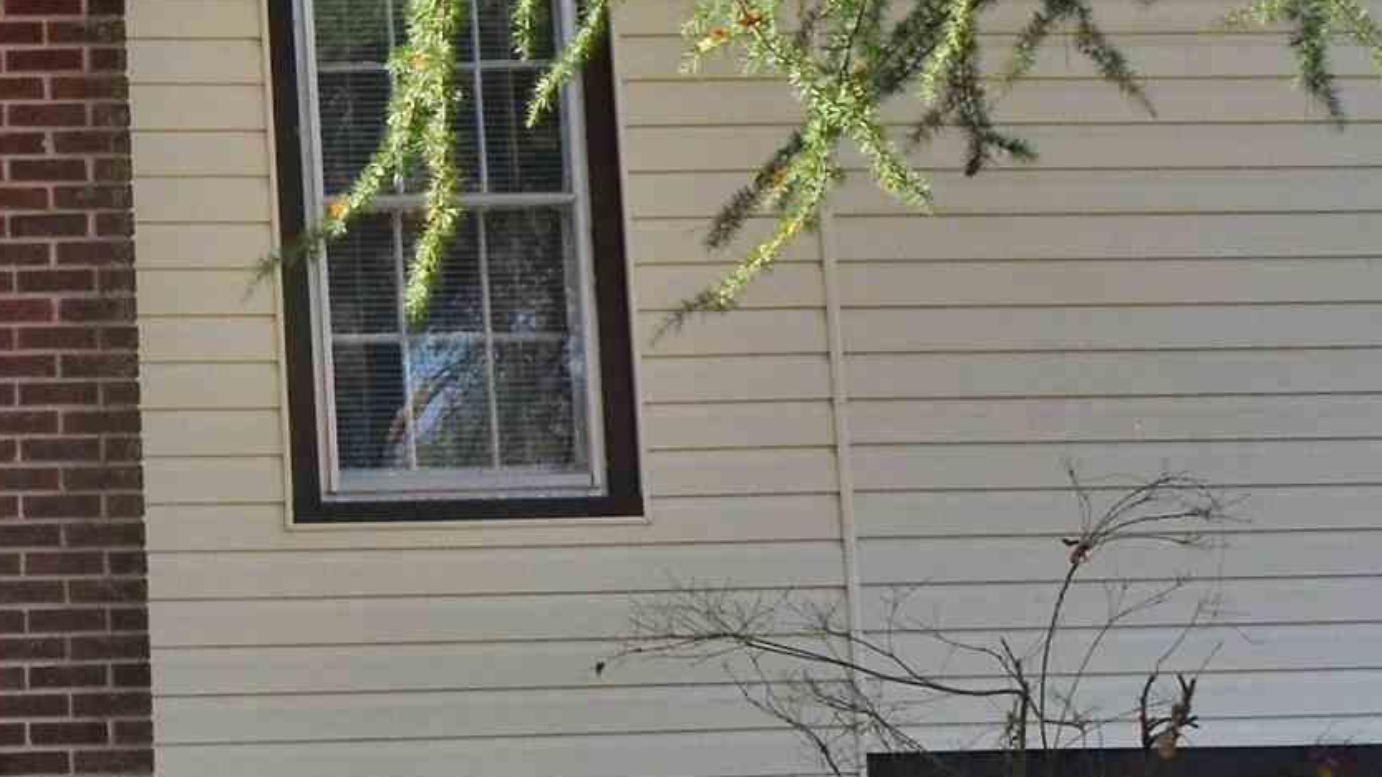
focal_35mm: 104
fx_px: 3811
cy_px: -124
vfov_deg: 11.4
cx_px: -658
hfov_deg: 18.4
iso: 360
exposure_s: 1/250
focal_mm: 18
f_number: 10
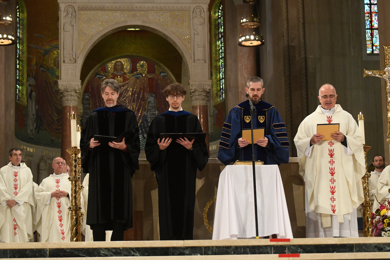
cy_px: 130
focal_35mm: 98
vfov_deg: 14.0
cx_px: 195
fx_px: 1062
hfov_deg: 20.8
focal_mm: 82
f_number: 5
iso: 5000
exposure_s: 1/250
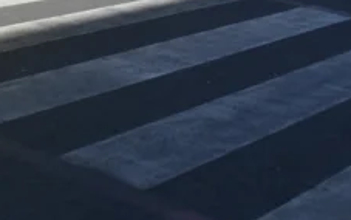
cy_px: -156
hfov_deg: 20.7
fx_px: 890
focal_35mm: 93
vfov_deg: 12.9
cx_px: -83
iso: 140
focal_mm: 18
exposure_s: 1/500
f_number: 8
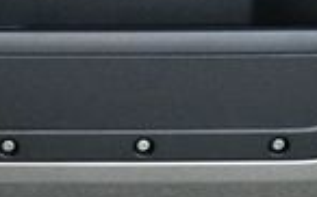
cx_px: -2
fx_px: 1157
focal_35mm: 134
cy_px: -56
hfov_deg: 15.3
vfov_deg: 9.6
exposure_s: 1/100
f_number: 3.5
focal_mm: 20
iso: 3200
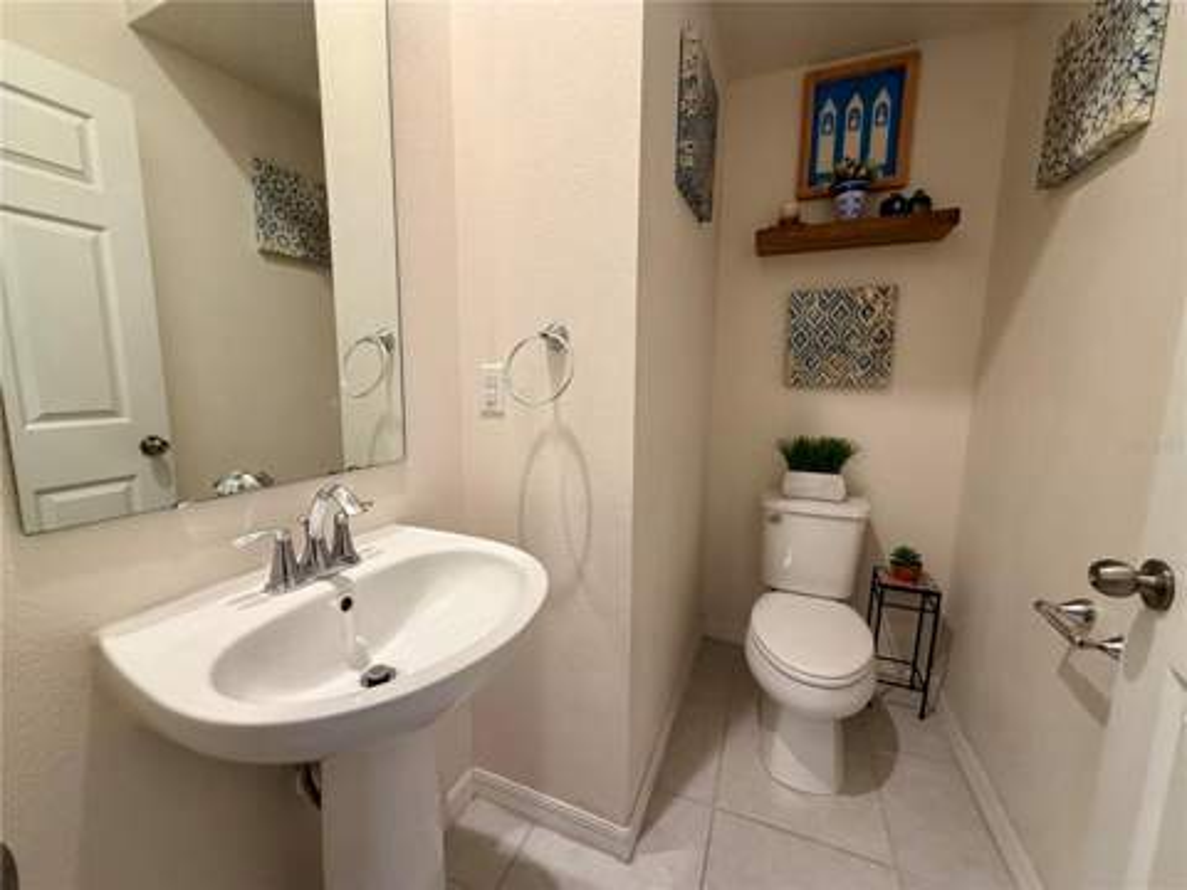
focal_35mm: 14
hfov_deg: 102.1
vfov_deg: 85.7
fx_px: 480
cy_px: 445
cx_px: 594
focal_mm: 2.22
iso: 200
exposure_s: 1/60
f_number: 2.2
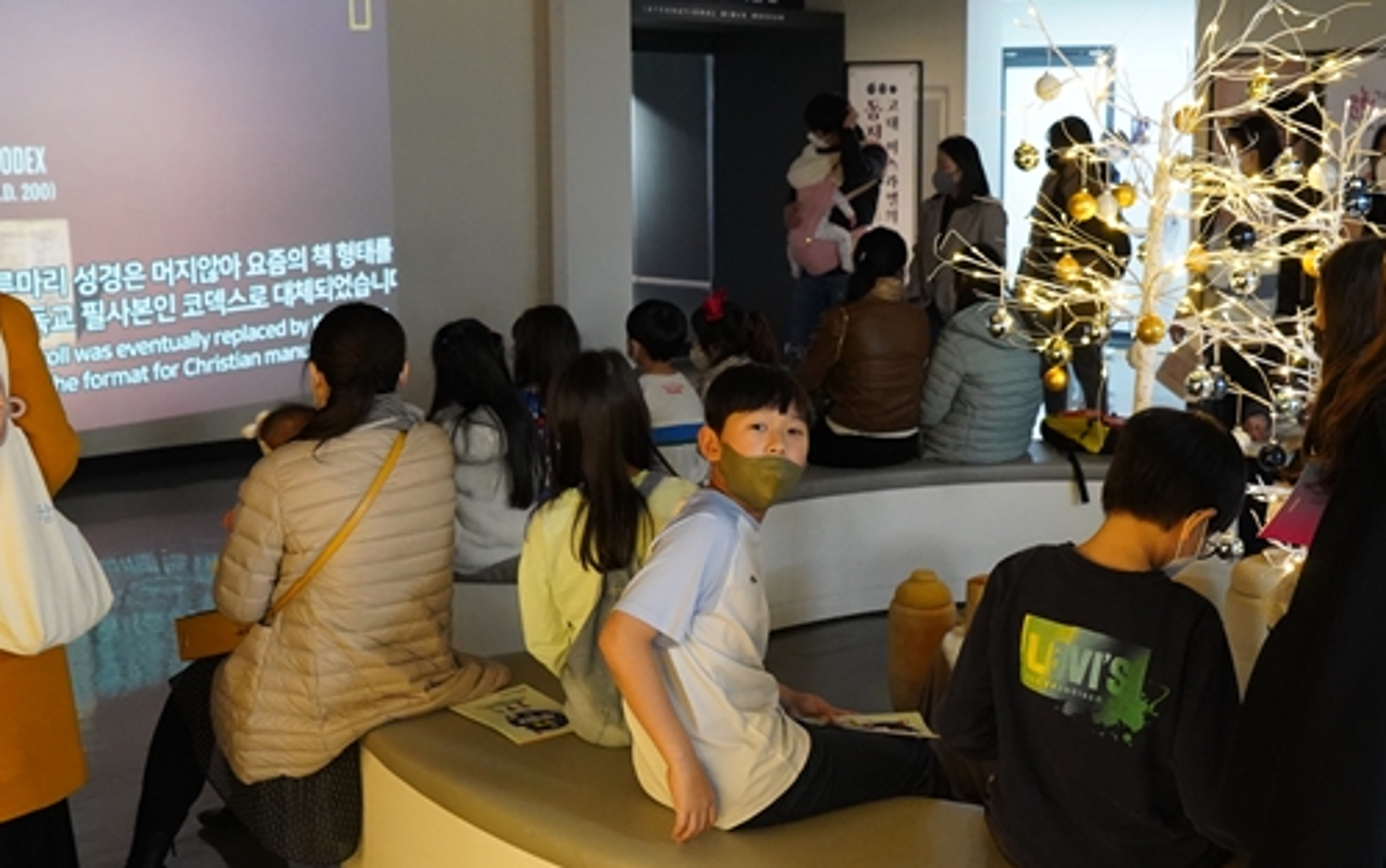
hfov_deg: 45.0
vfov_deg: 29.2
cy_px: 345
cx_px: 837
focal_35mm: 44
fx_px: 1663
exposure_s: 1/160
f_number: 4
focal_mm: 27
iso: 8000
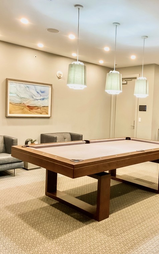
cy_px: 126
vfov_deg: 58.1
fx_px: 229
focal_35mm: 33
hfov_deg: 37.2
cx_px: 123
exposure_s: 1/40
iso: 320
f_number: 2.2
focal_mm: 2.71
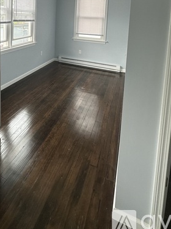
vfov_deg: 60.6
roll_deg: -3.8
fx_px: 165
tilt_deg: -4.1
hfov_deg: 53.8
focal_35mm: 25
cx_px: 58
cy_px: 30
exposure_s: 1/99
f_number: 2.2
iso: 100
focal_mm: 2.22
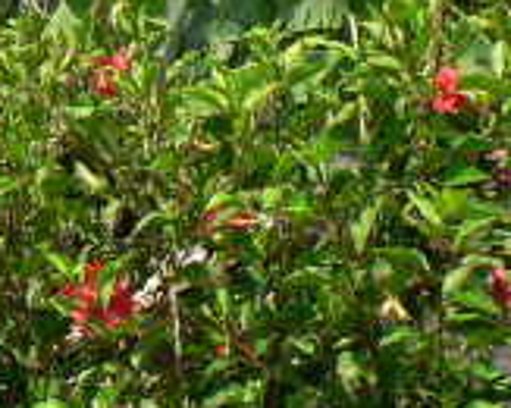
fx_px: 2613
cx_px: -299
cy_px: -193
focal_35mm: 173
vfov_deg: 8.7
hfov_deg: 10.7
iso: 64
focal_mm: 8.8
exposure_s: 1/320
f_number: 4
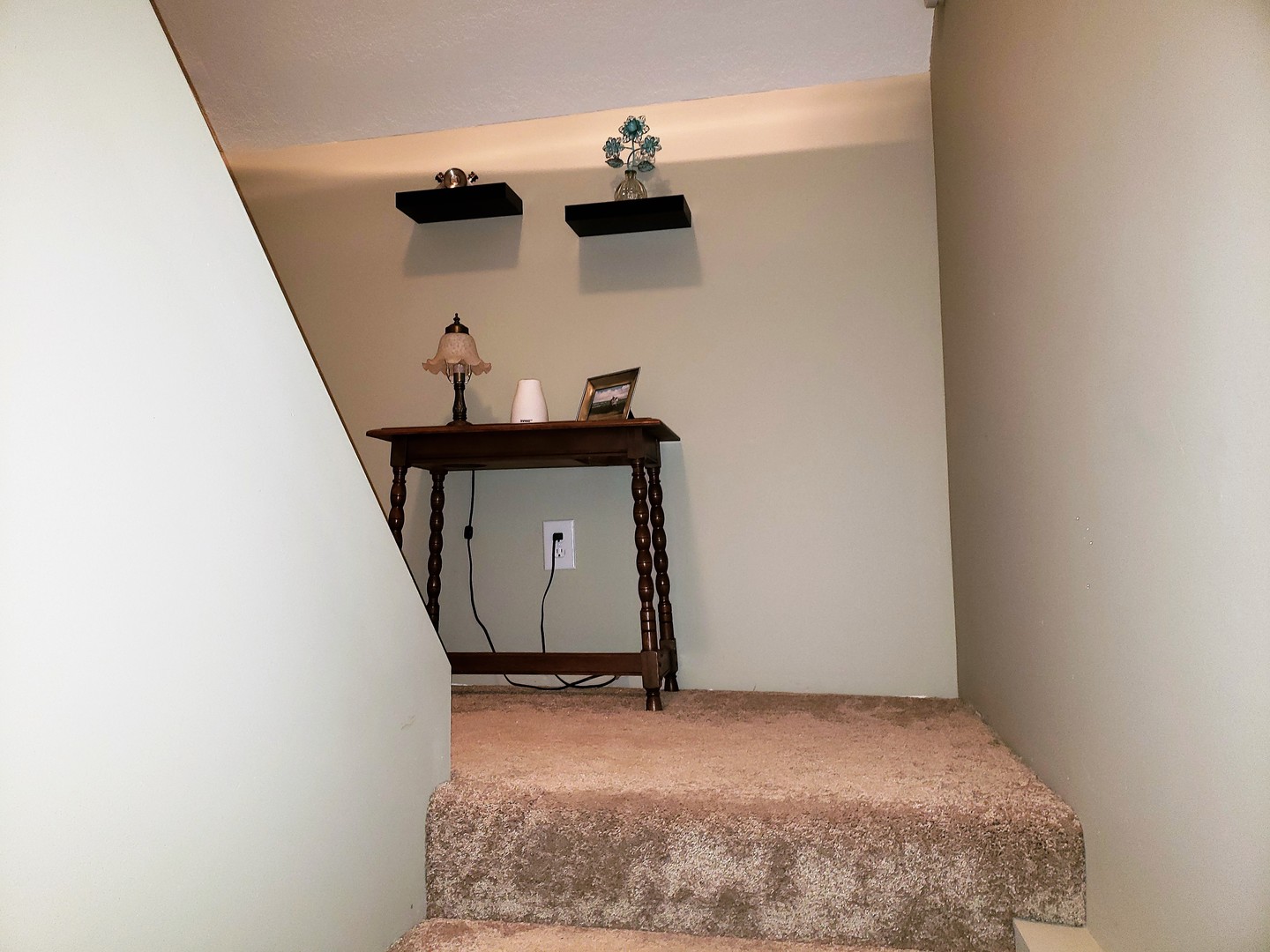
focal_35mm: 26
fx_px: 954
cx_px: 635
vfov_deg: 53.1
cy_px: 476
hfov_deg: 67.3
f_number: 1.5
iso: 100
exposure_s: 1/24
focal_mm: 4.3
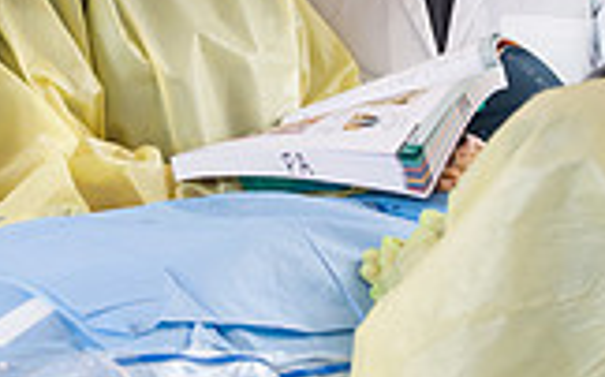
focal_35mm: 102
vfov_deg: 12.7
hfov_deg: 20.4
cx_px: 291
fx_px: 1681
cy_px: 9
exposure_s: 1/200
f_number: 4
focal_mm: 28
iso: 500
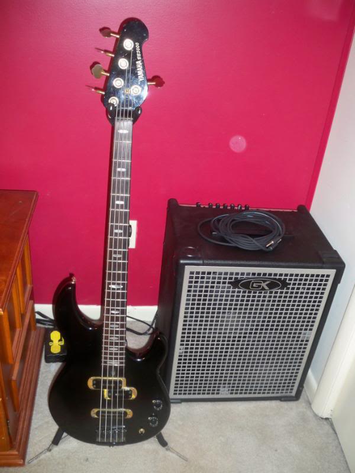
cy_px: 236
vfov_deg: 52.6
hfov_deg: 40.7
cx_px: 178
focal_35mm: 35
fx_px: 479
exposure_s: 1/30
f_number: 3.1
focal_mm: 6.3
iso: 200
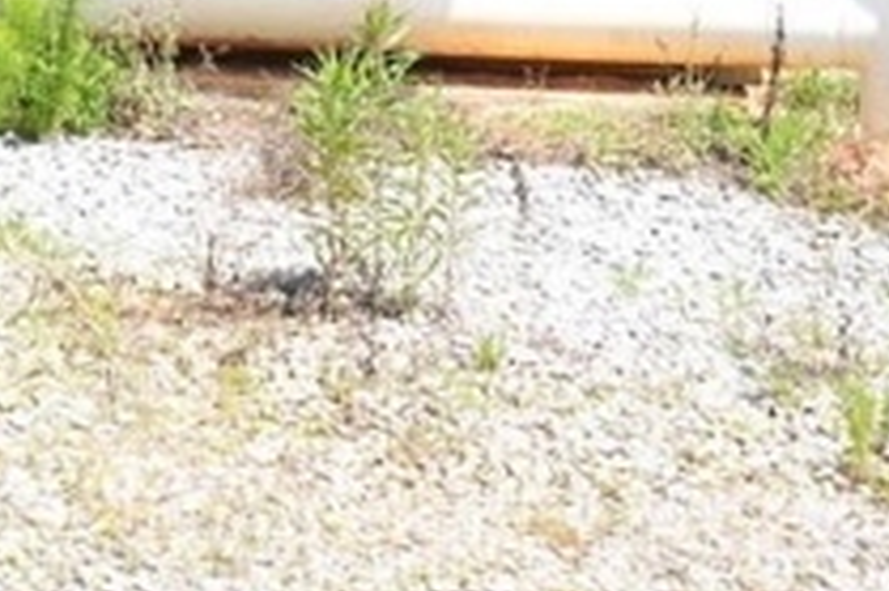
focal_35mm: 138
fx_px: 3405
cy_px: -255
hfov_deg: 14.4
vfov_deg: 9.7
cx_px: -166
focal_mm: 48
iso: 320
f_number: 11
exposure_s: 1/125
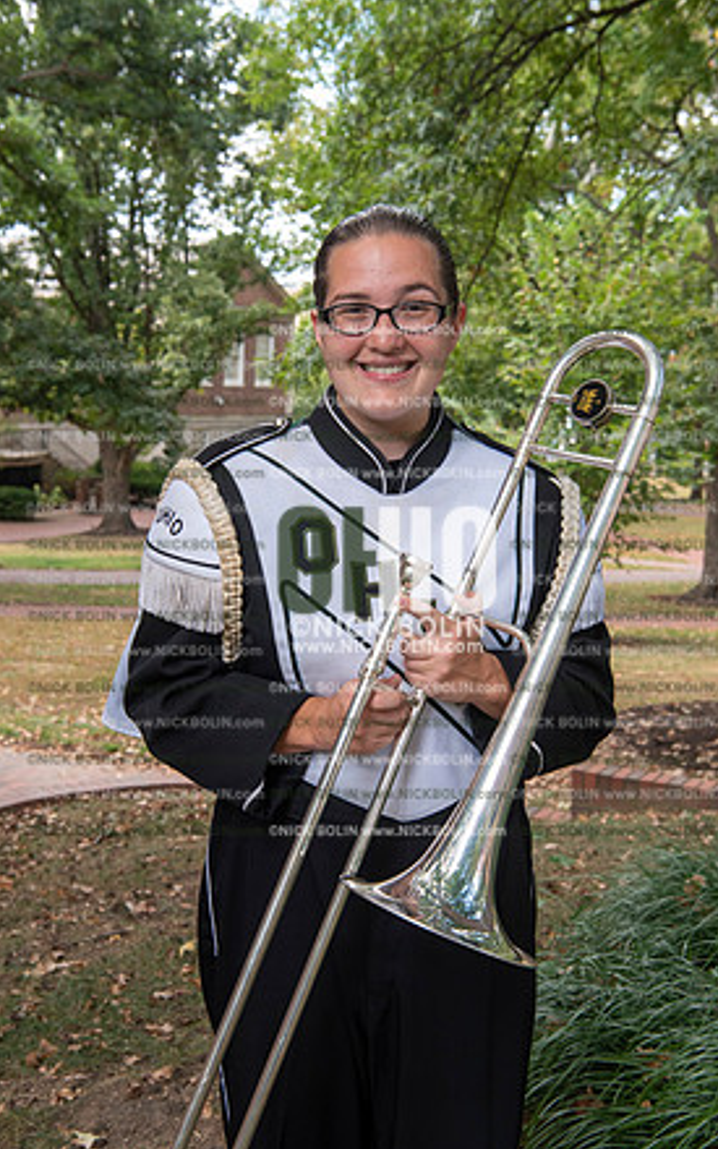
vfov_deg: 40.3
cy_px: 580
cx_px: 386
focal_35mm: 50
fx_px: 1565
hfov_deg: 25.8
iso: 500
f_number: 8
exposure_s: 1/100
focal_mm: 48
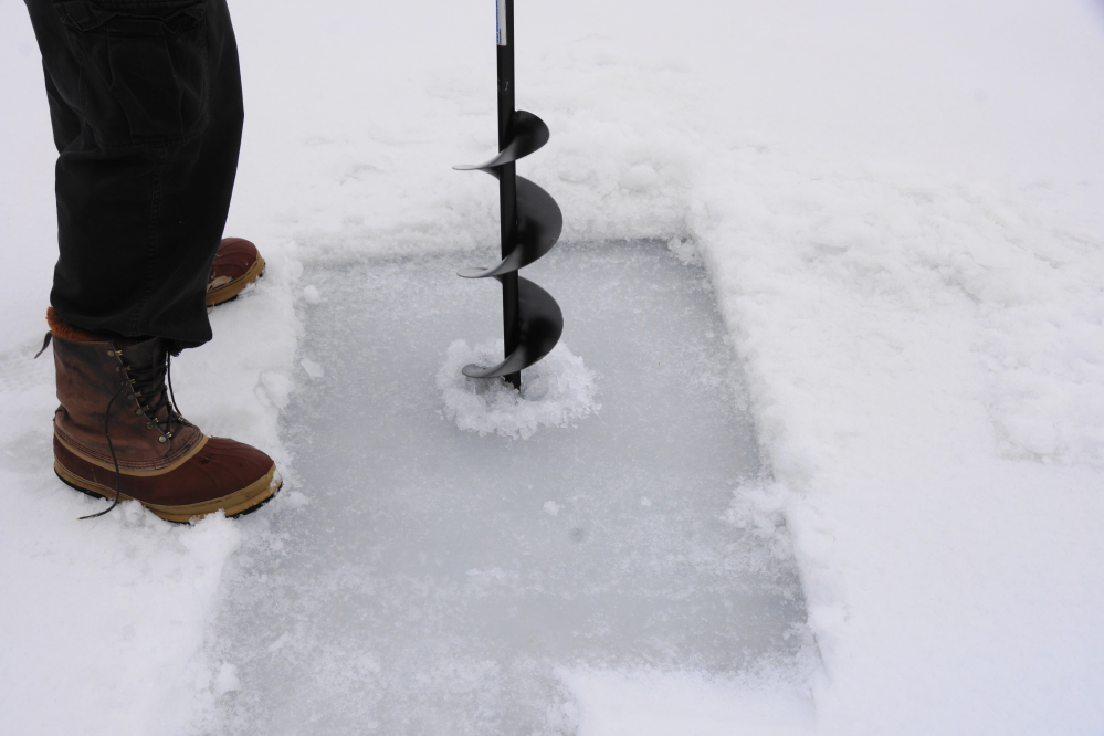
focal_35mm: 45
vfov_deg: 29.9
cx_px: 552
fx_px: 1380
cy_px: 368
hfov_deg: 43.6
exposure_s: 1/100
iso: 100
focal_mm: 30
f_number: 11
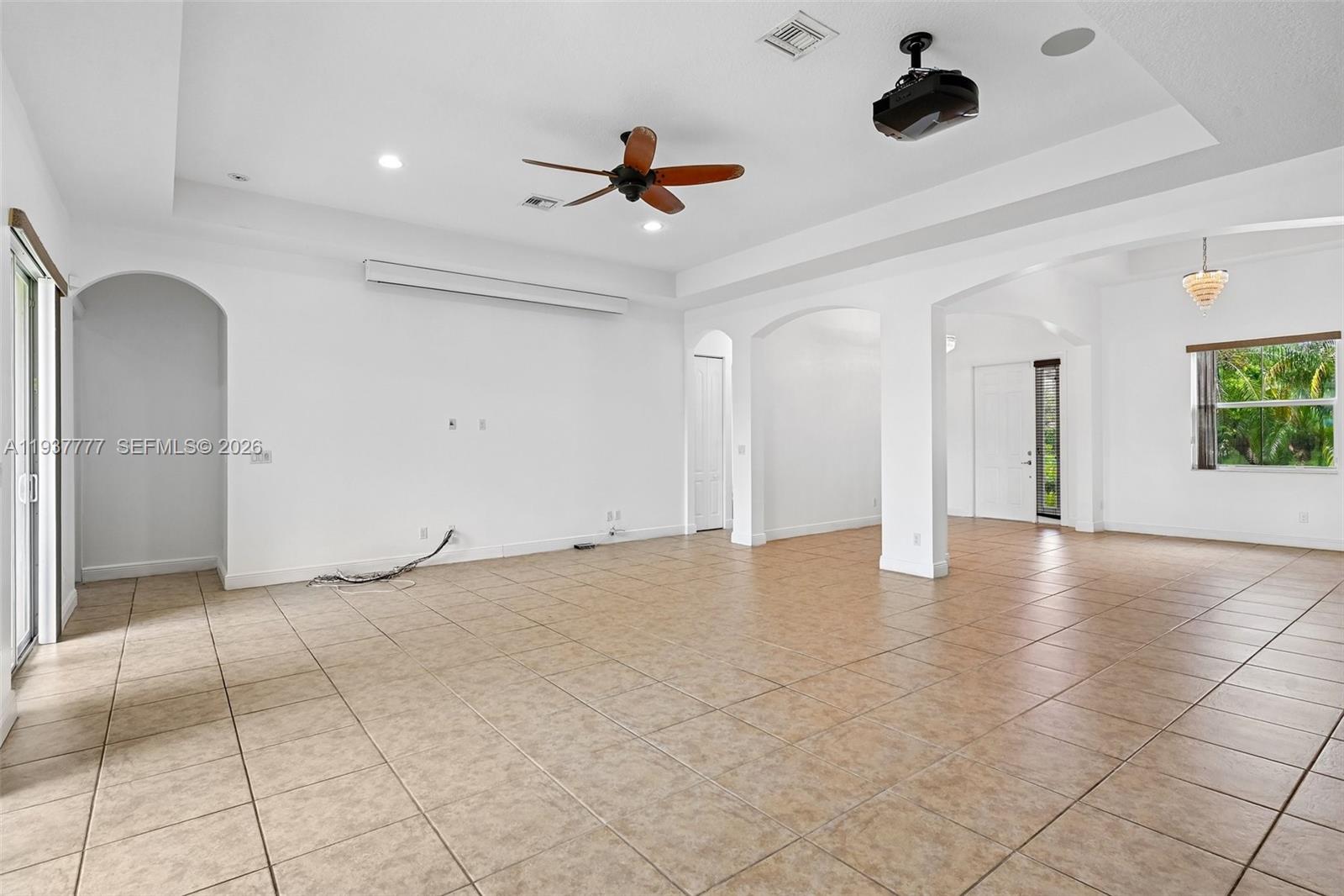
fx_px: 672
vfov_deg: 67.4
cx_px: 672
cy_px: 448
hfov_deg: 90.0
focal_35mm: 18
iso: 220
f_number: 8
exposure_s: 1/20
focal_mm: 18
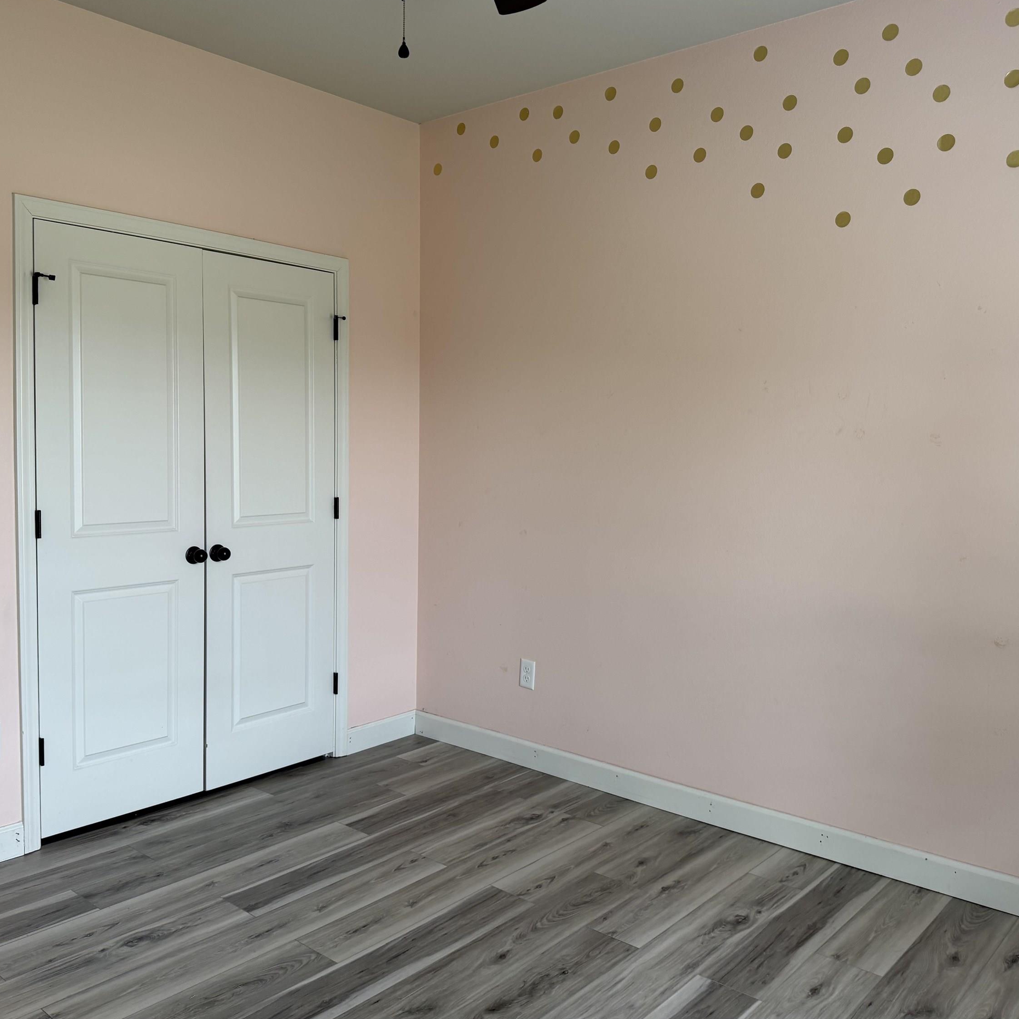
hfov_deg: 55.6
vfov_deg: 55.6
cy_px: 502
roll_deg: -0.7
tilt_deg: -2.9
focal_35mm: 29
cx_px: 494
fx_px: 966
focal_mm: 6.76
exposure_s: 1/120
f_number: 1.78
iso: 125
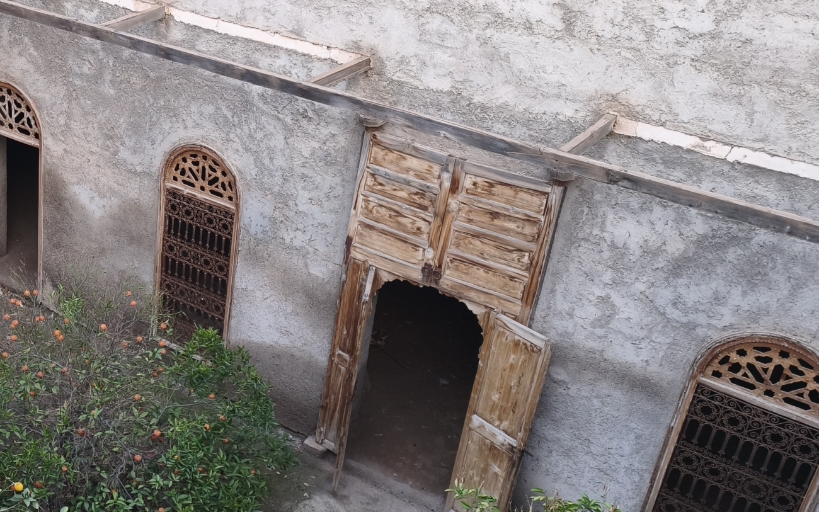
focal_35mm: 48
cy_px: 241
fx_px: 1072
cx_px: 50
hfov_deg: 38.3
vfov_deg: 26.9
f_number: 1.62
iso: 125
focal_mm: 6.45
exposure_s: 1/99.9
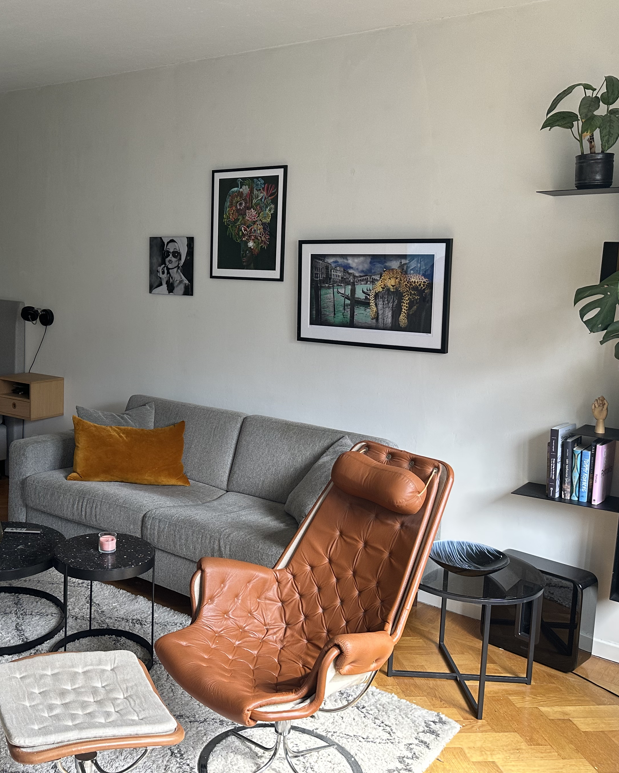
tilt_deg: -7.2
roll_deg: -2.0
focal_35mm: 35
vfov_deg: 51.5
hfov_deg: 41.3
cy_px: 350
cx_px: 173
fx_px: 802
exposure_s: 1/60
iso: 160
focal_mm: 6.86
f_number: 1.78
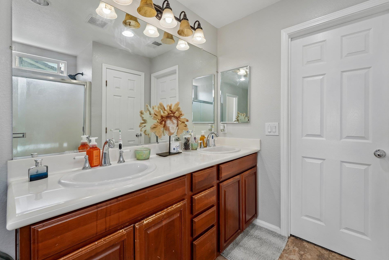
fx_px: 162
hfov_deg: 100.3
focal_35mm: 15
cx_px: 203
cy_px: 123
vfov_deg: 77.3
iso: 640
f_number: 9
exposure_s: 1/25
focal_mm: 14
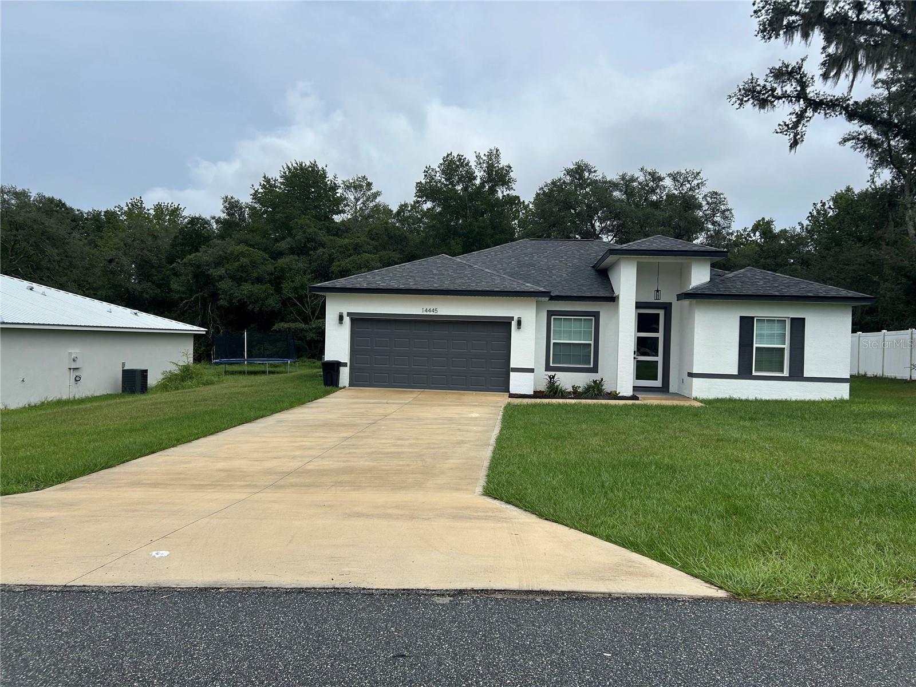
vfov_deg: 53.1
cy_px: 344
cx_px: 458
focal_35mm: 26
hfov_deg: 67.3
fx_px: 688
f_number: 1.5
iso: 50
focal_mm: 5.7
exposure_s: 1/3831
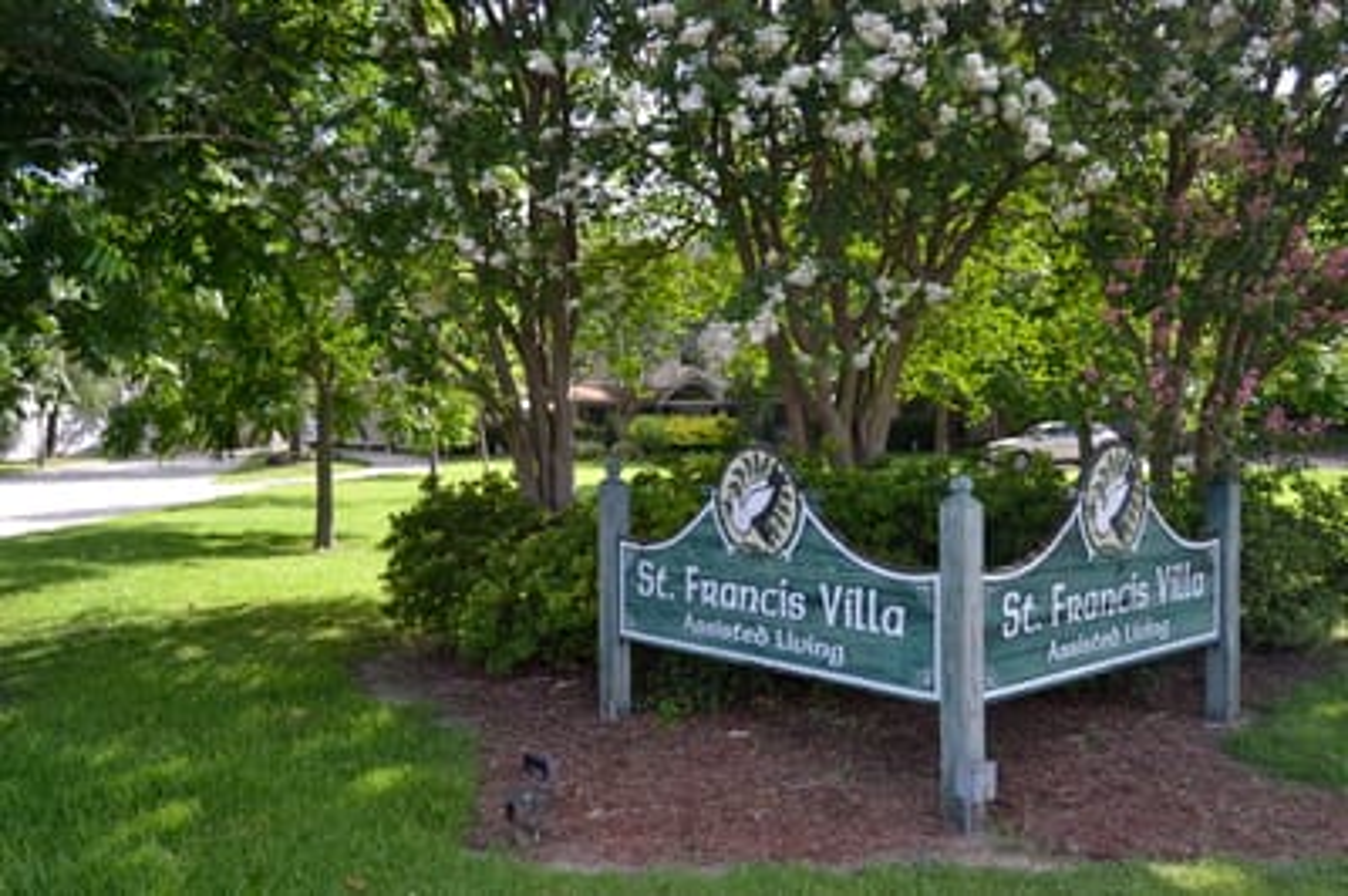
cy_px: 448
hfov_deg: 62.0
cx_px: 674
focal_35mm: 30
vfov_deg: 43.5
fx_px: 1122
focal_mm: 20
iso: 400
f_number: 3.8
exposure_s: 1/800
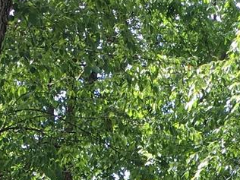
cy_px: 468
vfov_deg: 7.3
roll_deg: -2.7
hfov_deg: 10.5
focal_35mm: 188
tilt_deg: -6.5
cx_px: 151
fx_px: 1303
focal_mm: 4.15
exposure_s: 1/163
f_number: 2.2
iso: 25
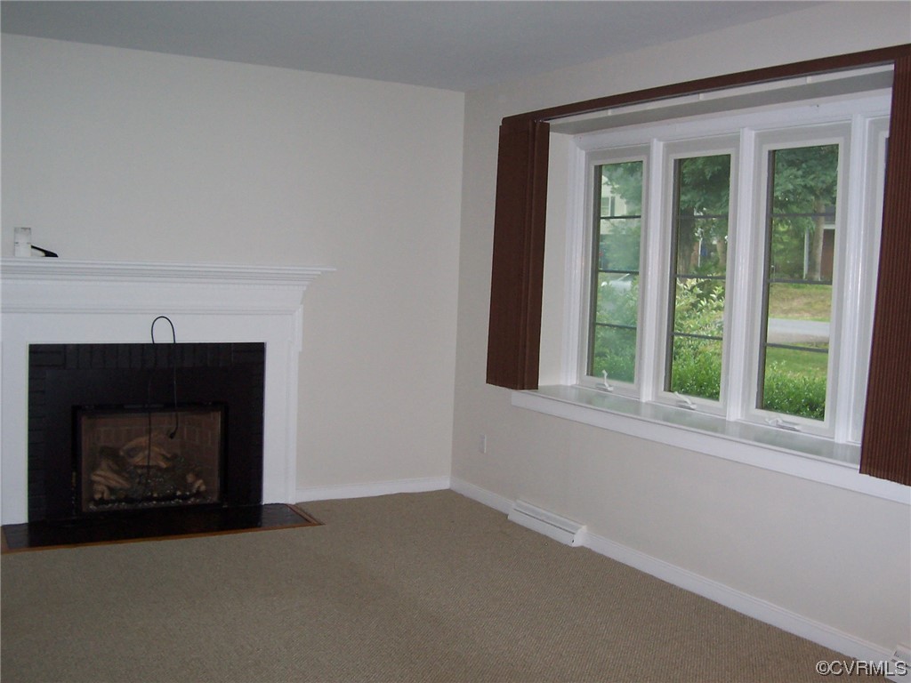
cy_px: 342
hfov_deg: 50.1
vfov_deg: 38.7
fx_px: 974
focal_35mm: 37
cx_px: 456
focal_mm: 5.6
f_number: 2.8
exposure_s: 1/60
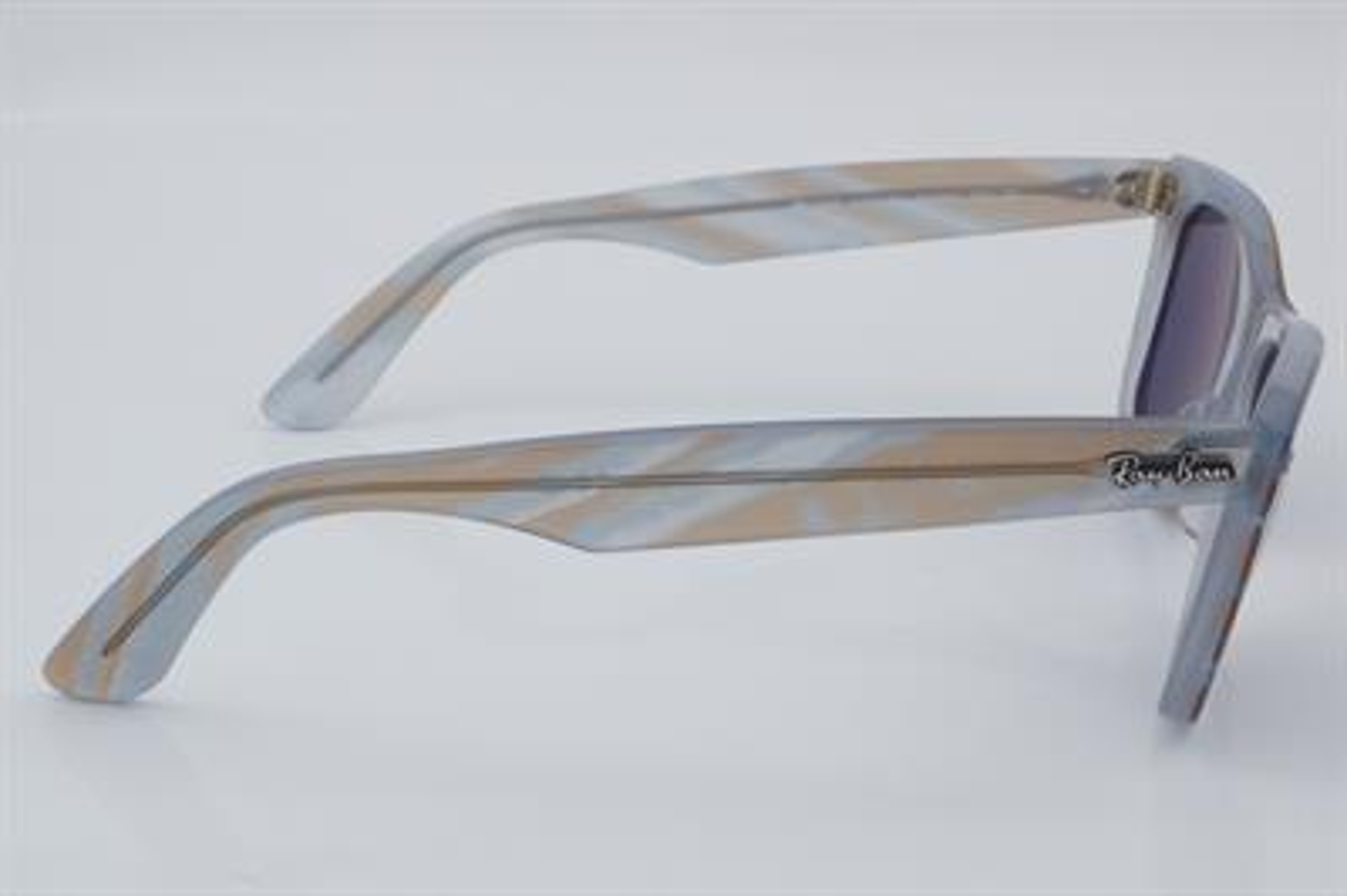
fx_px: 2804
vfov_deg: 18.2
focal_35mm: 75
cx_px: 674
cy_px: 448
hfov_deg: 27.0
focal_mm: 50
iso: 100
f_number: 32
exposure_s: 1/4
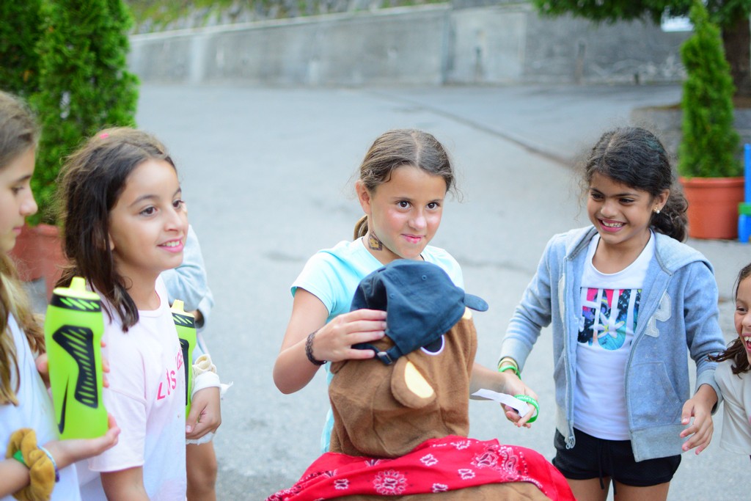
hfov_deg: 37.8
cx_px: 376
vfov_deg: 25.8
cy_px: 250
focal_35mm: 52
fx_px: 1095
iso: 1400
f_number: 1.8
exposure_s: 1/1250
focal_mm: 35
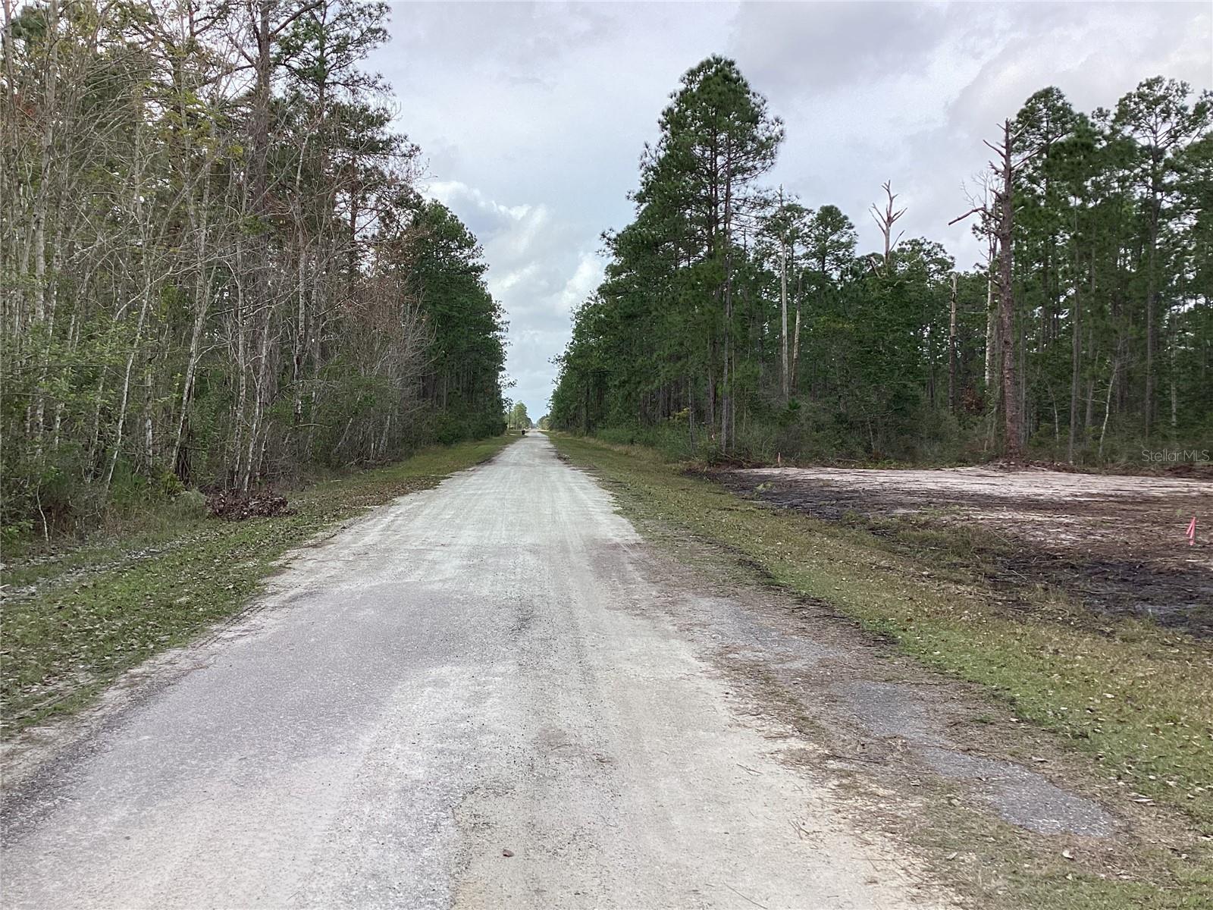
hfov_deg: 58.4
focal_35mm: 31
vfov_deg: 45.4
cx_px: 606
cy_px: 455
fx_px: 1086
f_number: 2.4
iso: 25
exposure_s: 1/981
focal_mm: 3.3
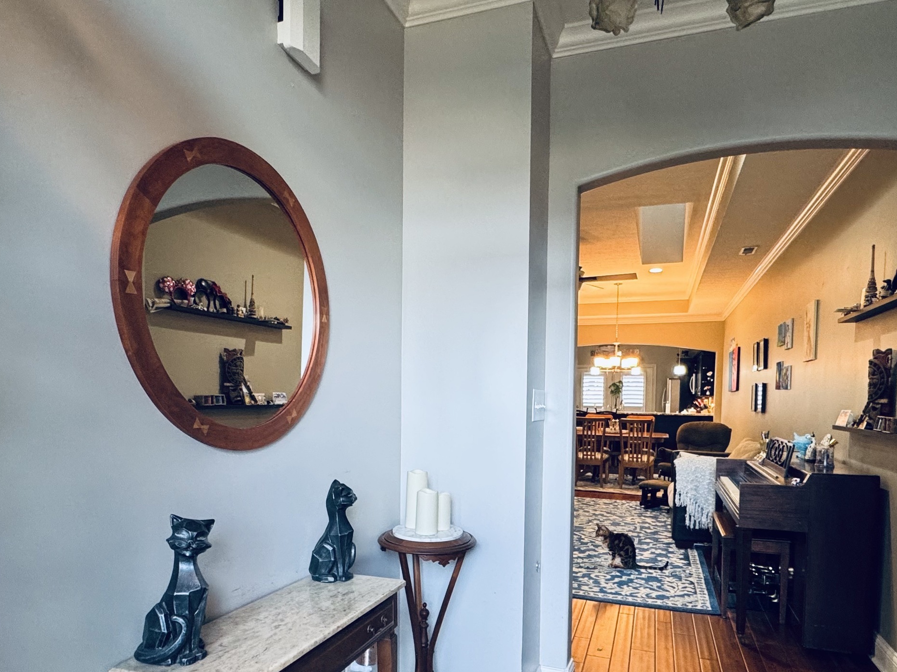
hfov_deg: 73.9
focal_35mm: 23
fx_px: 596
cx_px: 461
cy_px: 429
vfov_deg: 58.0
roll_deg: -1.0
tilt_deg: -3.8
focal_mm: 2.22
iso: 250
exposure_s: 1/60
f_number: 2.2
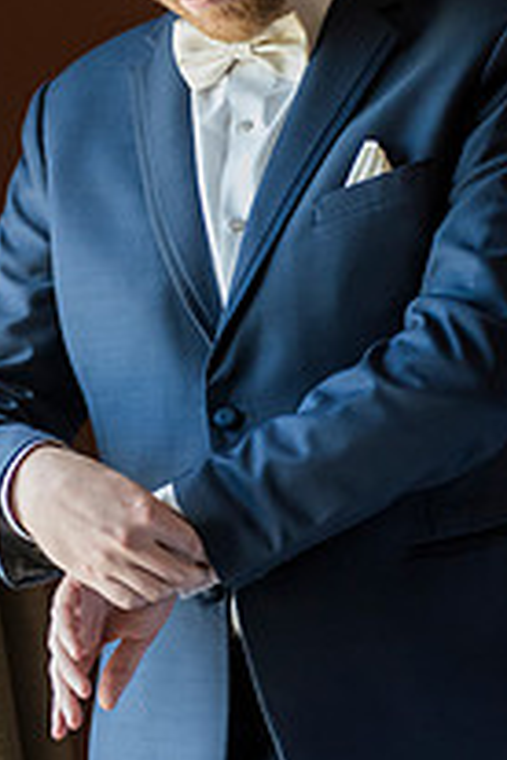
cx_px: 143
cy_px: 187
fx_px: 4816
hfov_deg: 6.0
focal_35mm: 228
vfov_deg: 9.0
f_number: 3.5
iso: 2500
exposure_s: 1/640
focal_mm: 105
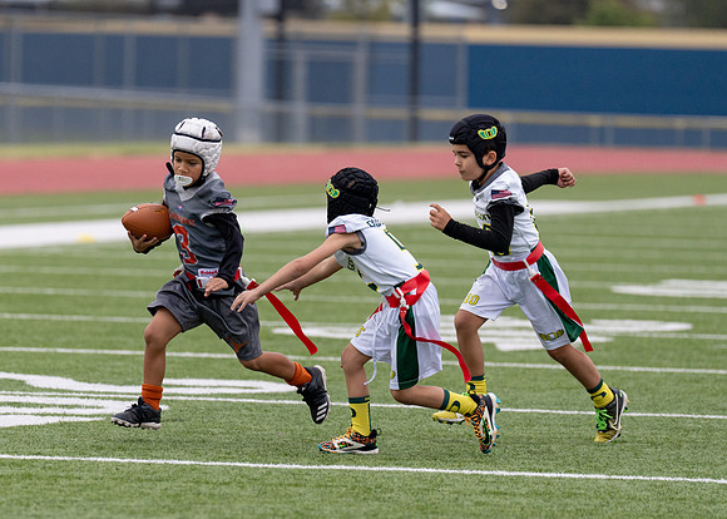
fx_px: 6862
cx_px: 200
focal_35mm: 332
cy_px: 340
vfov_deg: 4.3
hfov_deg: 6.1
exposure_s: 1/1000
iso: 400
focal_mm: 200
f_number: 3.2
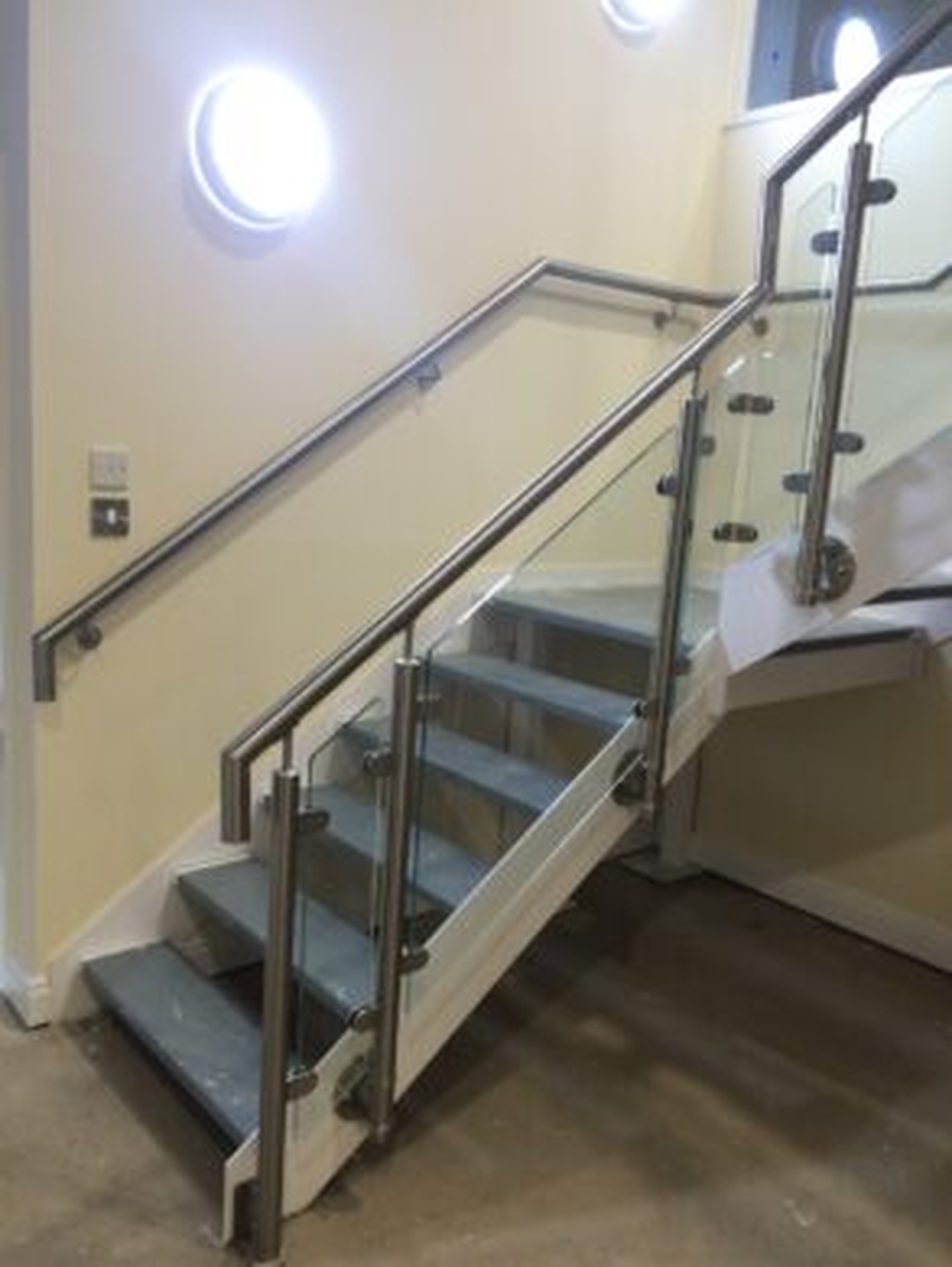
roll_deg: -1.9
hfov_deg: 48.3
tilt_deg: -10.4
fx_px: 1062
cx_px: 476
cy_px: 634
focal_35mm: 29
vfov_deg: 61.6
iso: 160
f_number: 2.2
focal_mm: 4.15
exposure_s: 1/33
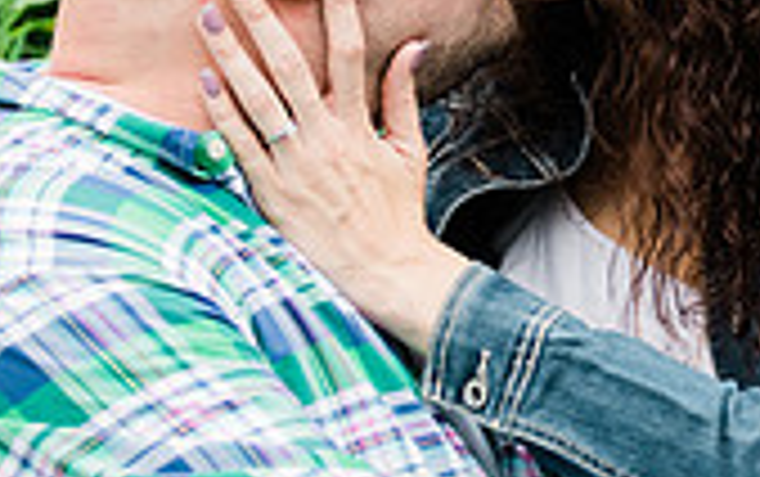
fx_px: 3400
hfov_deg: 12.6
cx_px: 702
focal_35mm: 164
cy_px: 92
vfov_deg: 8.0
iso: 320
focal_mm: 45
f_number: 2.8
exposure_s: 1/160
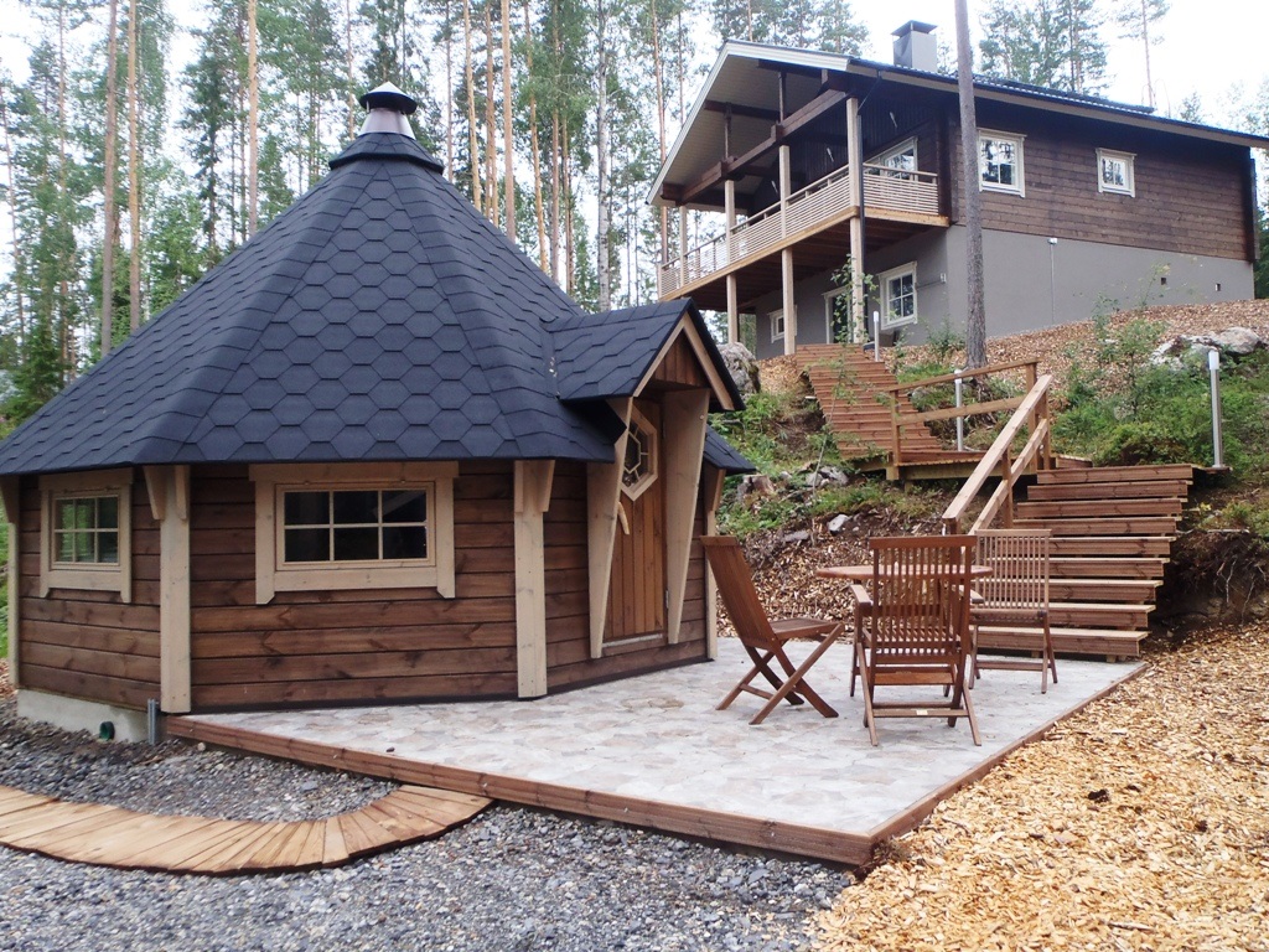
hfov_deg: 63.4
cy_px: 476
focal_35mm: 28
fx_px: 1026
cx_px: 634
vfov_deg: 49.7
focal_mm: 5
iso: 100
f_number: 3.5
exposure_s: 1/50
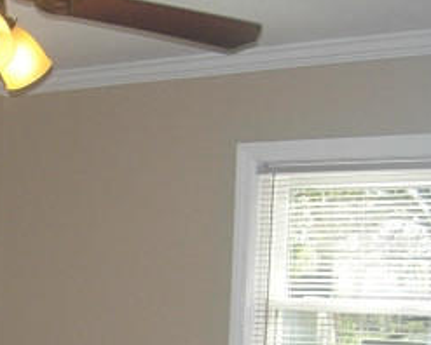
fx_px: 1162
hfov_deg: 20.1
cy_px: 348
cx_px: -38
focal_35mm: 91
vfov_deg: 16.5
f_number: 2.7
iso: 183
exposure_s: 1/166
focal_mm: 7.5
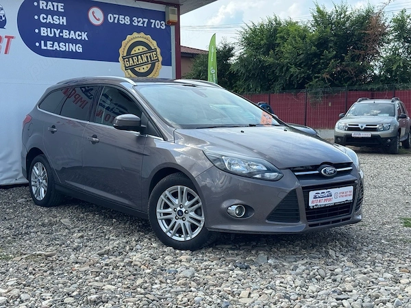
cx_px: 206
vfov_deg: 30.3
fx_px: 570
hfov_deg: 39.7
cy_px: 154
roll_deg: +0.9
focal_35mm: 48
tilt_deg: -4.3
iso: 64
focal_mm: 6.76
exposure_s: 1/1818
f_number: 1.78
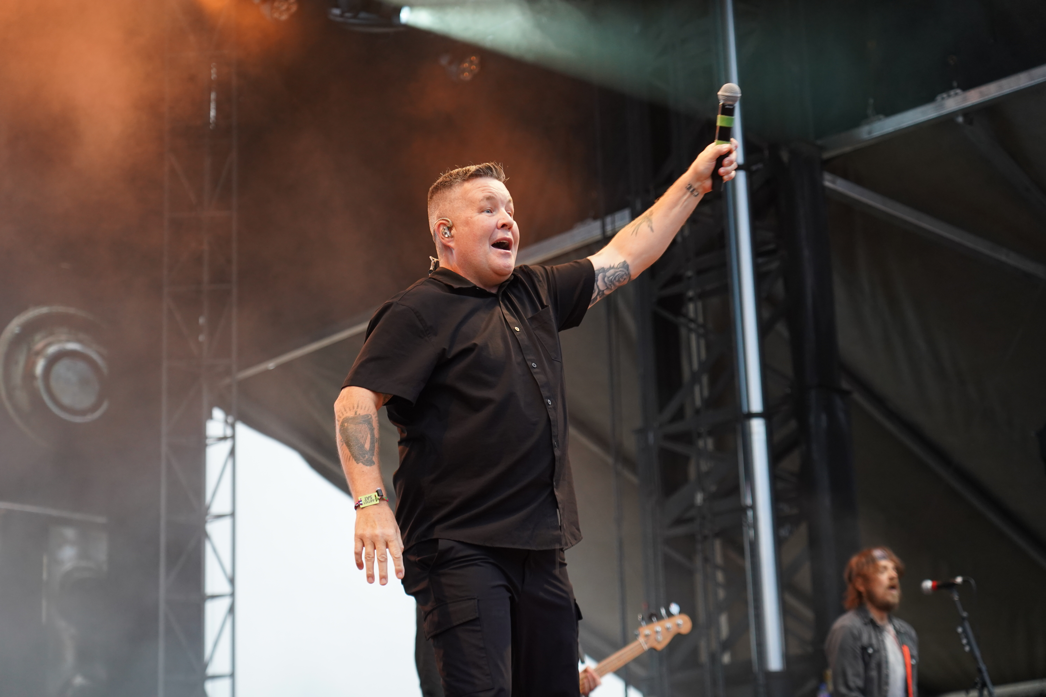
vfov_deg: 17.9
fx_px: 2208
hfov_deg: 26.7
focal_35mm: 76
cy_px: 348
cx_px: 523
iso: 1600
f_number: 4
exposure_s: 1/160
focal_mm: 76
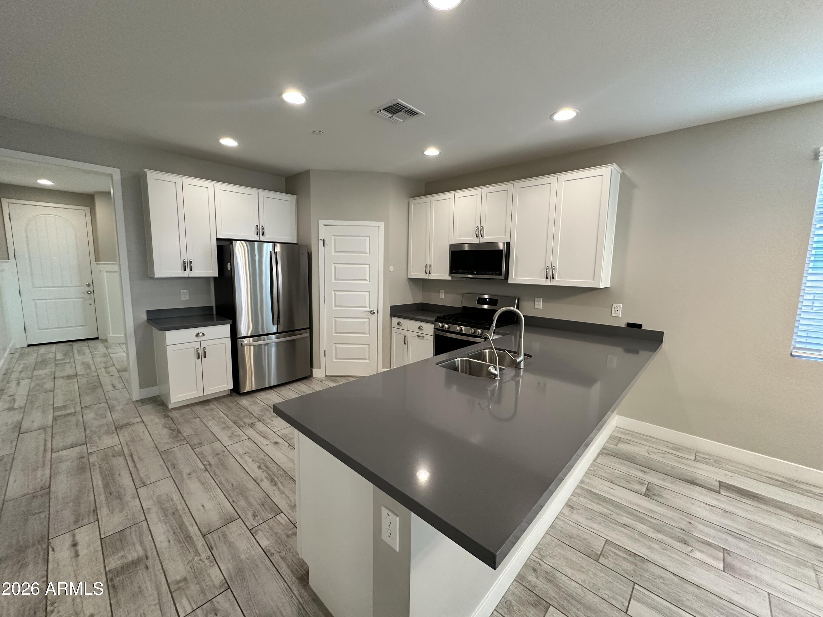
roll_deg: -1.0
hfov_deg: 102.1
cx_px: 412
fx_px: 333
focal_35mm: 14
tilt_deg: -7.3
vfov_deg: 85.7
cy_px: 308
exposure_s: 1/120
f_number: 2.2
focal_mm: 2.22
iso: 250
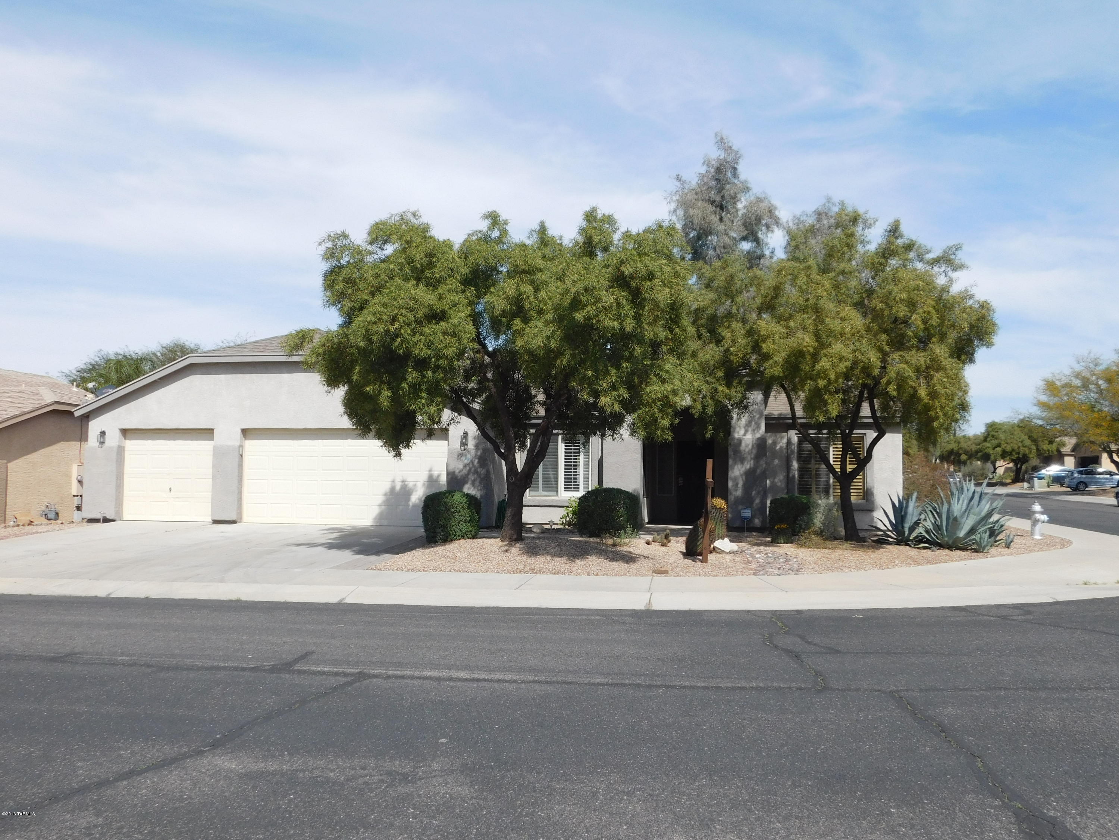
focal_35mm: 30
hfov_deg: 60.0
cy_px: 420
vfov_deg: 46.8
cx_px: 560
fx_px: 970
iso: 125
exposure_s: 1/500
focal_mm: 5.3
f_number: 6.4
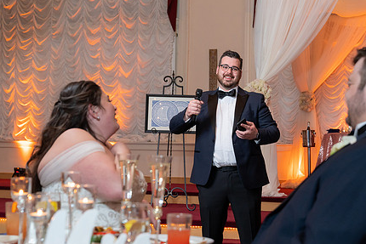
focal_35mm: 69
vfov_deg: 19.7
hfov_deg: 29.0
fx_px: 702
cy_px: 149
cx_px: 254
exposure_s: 1/100
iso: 2000
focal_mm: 49
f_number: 4
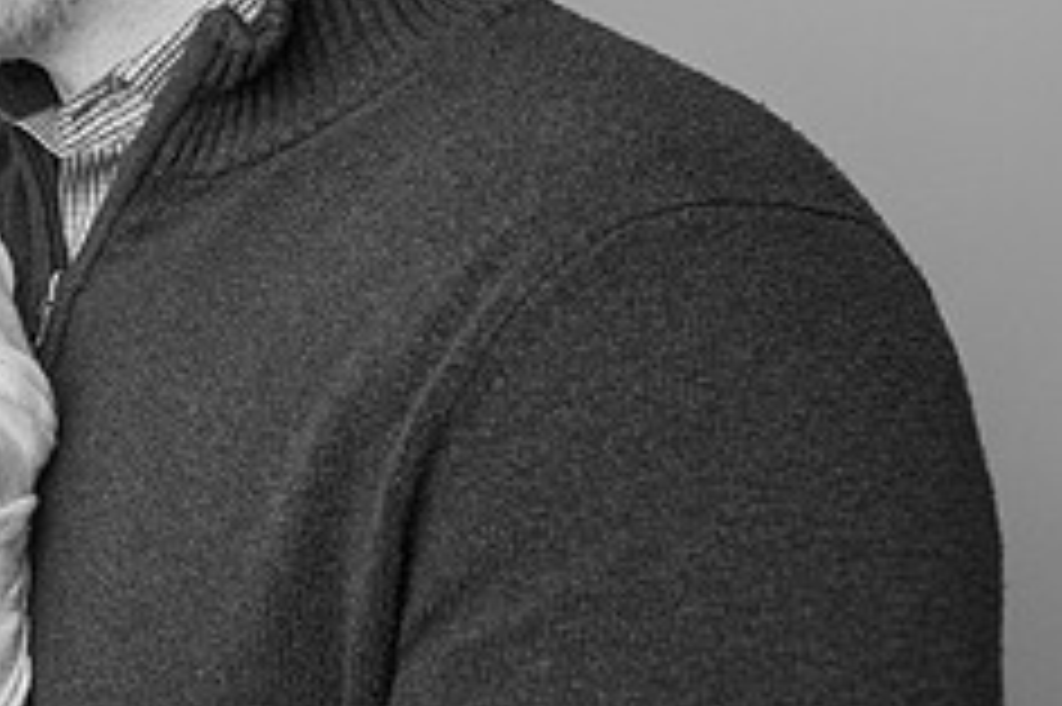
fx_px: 2358
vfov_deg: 16.9
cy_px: 146
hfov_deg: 23.5
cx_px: -155
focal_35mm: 80
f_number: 4.5
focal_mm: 32
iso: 800
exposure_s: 1/200
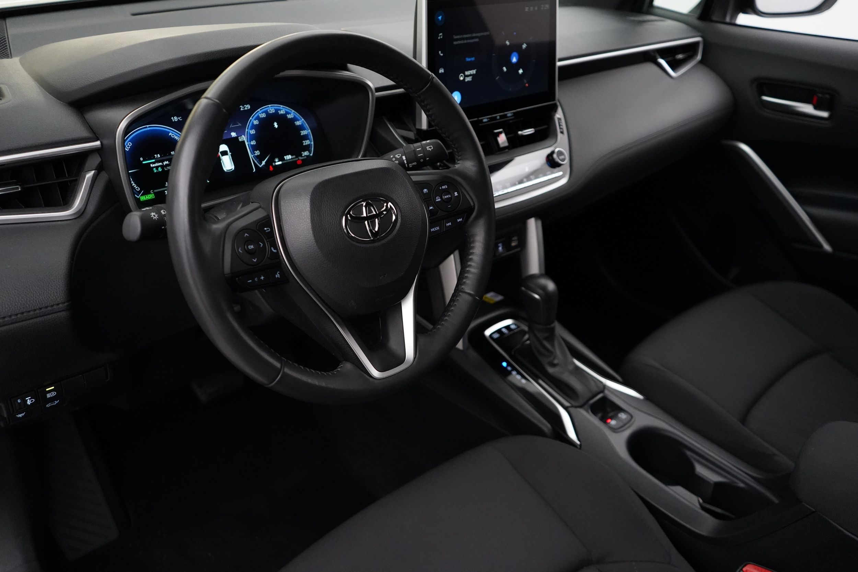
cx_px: 429
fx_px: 667
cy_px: 286
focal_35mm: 28
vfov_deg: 46.4
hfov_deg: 65.5
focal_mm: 28
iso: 6400
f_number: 3.5
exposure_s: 1/160
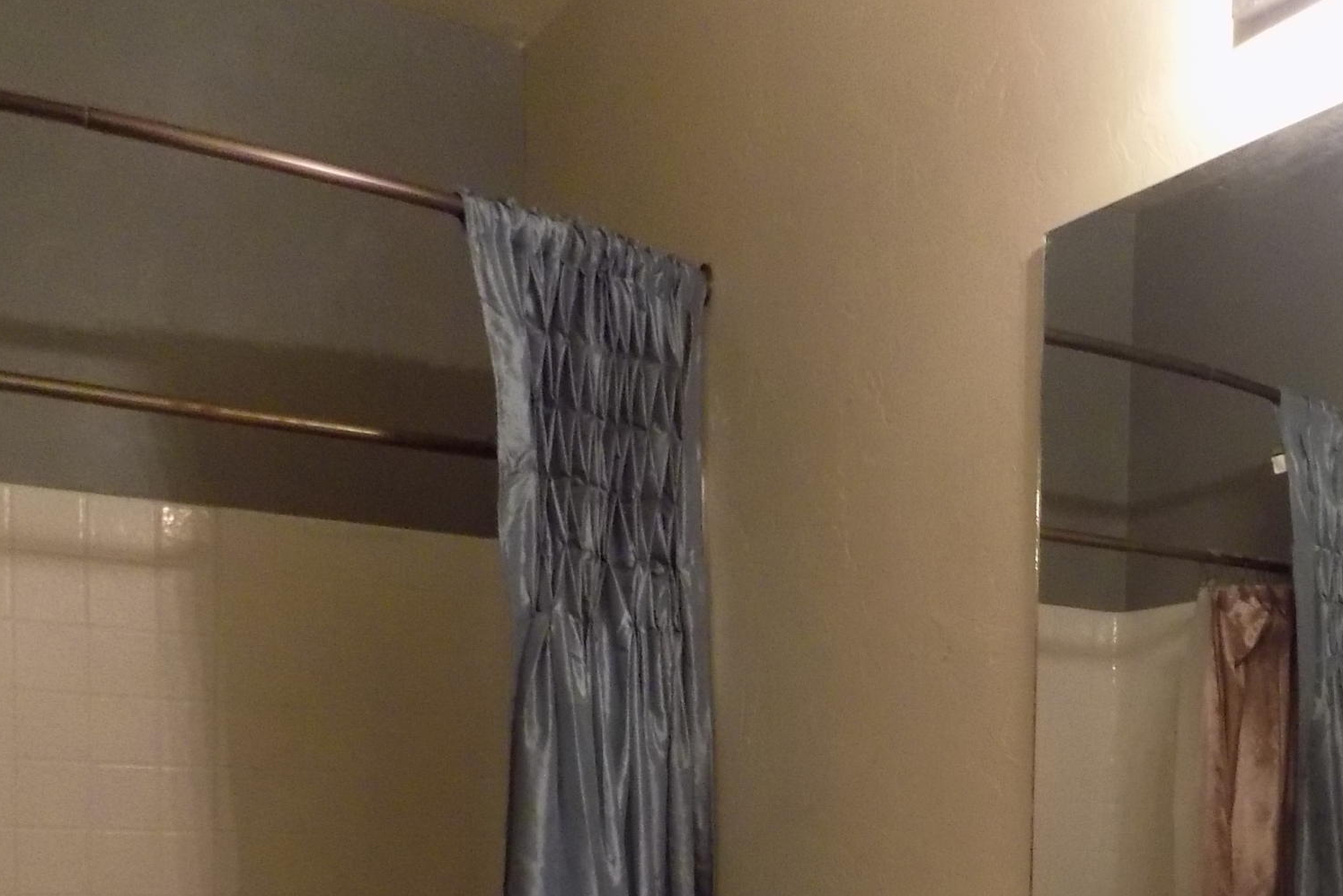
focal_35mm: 48
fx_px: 1791
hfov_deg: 40.1
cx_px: 994
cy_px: 1009
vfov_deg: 25.8
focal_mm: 4
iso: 400
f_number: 3.1
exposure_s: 1/8
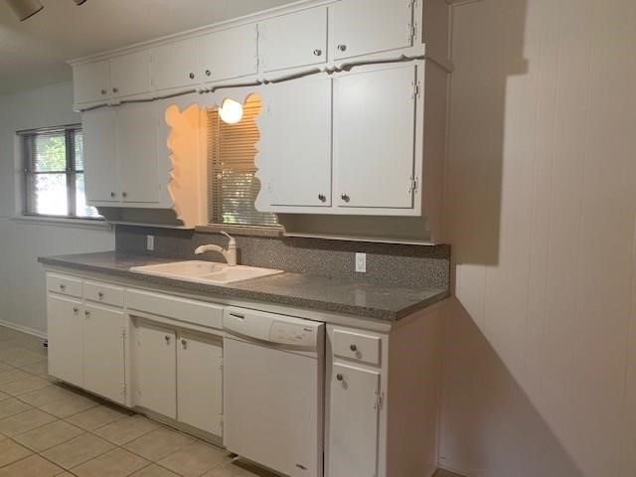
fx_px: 478
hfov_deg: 67.3
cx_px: 318
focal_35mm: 26
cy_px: 238
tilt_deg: -4.6
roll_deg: -1.2
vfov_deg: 53.1
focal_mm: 4.25
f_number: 1.8
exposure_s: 1/60
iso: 100
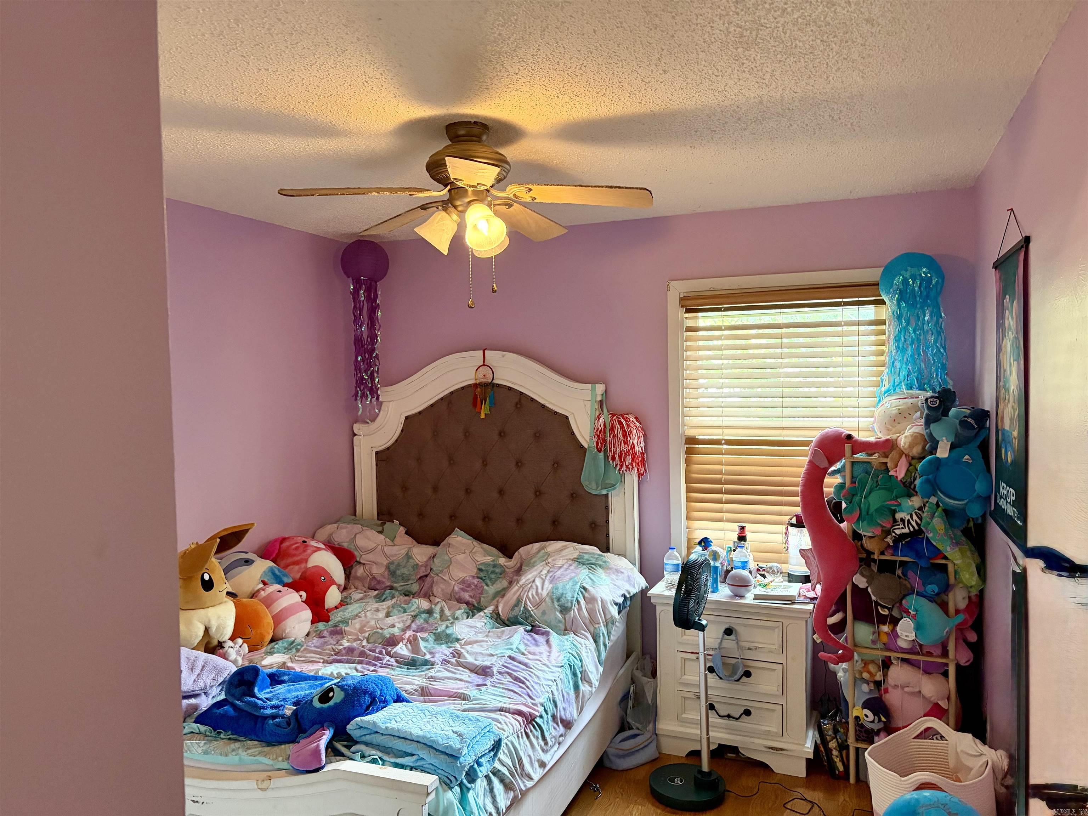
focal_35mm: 26
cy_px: 408
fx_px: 817
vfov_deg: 53.1
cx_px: 544
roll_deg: +1.1
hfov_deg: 67.3
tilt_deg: -1.9
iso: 500
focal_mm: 5.96
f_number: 1.6
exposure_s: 1/40
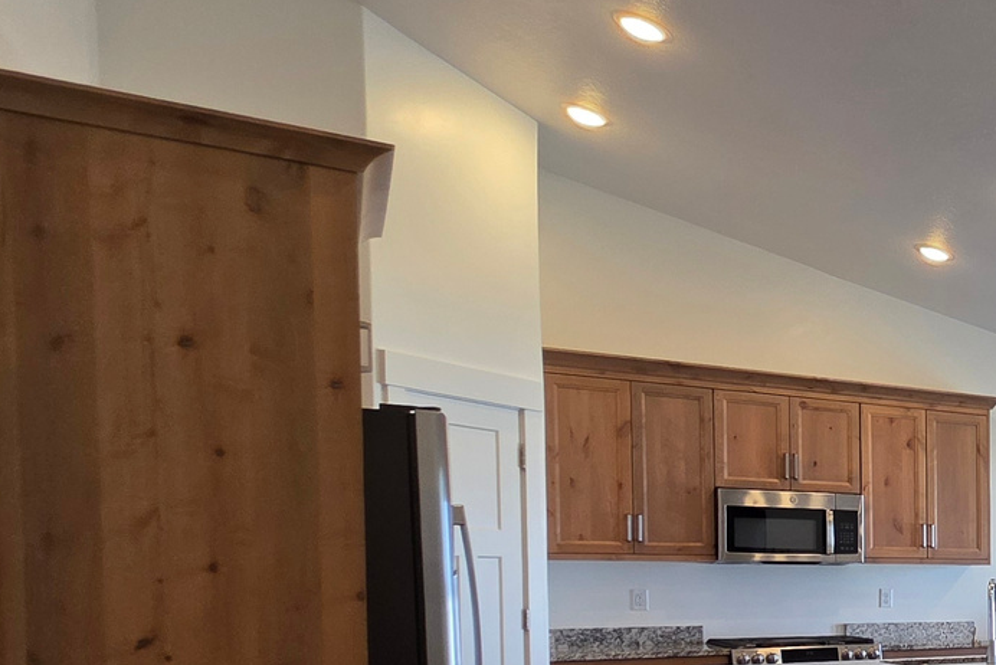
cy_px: 613
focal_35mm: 40
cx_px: 1418
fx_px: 1107
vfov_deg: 31.7
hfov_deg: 31.2
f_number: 1.9
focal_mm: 2.2
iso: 125
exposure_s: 1/120
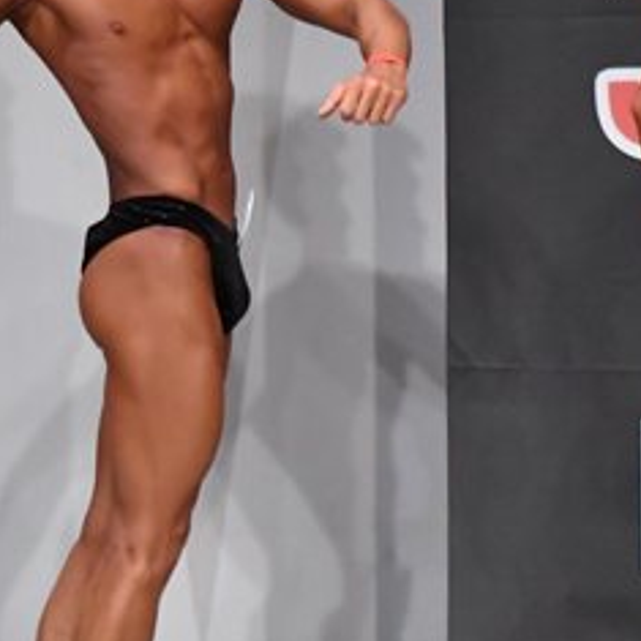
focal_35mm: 608
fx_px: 12738
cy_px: 314
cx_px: 896
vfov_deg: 2.9
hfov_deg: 2.9
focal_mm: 145
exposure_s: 1/400
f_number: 5.6
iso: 6400
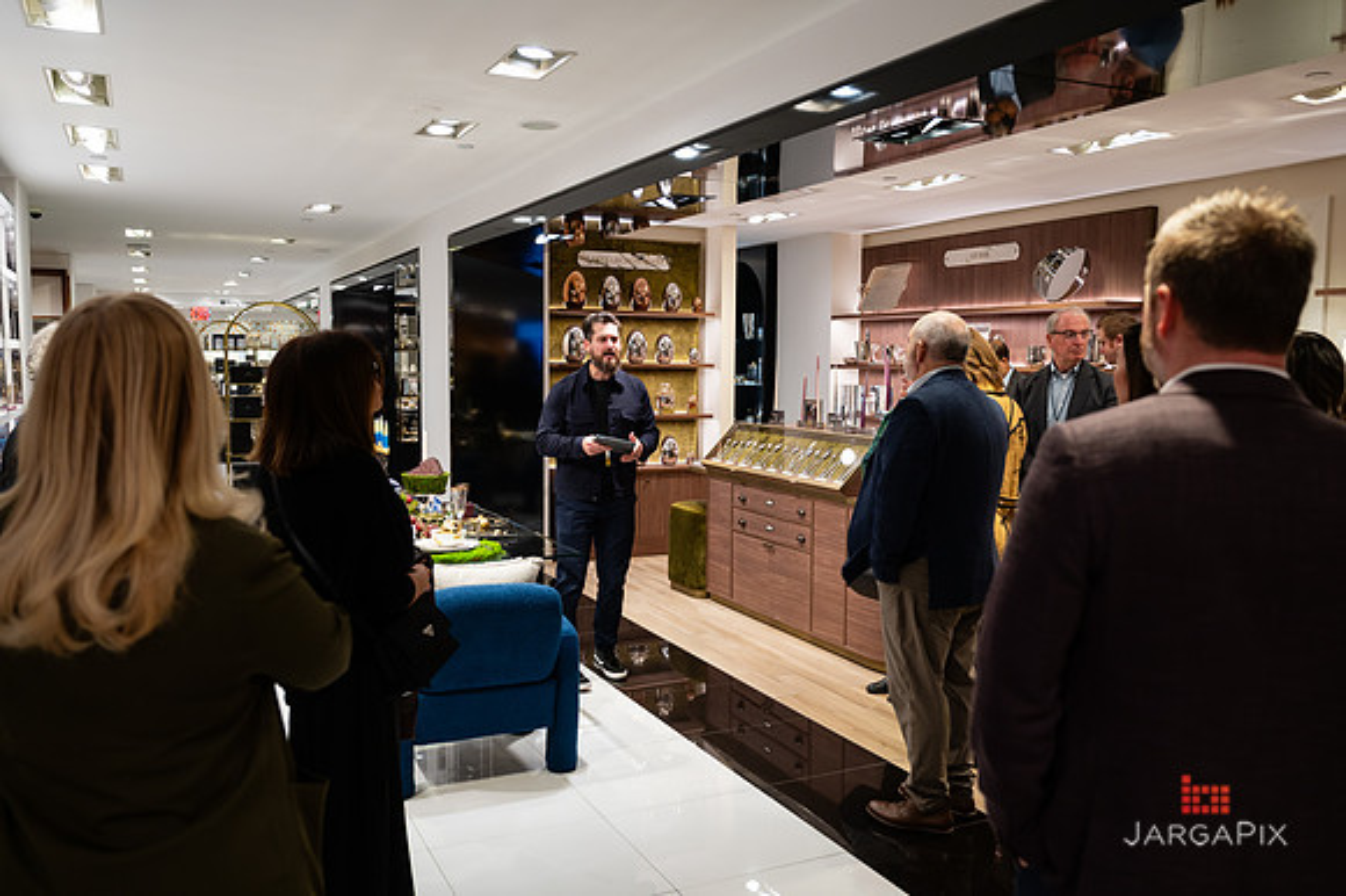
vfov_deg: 43.7
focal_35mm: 30
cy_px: 448
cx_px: 673
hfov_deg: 62.2
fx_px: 1116
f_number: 3.2
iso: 500
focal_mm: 28
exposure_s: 1/160
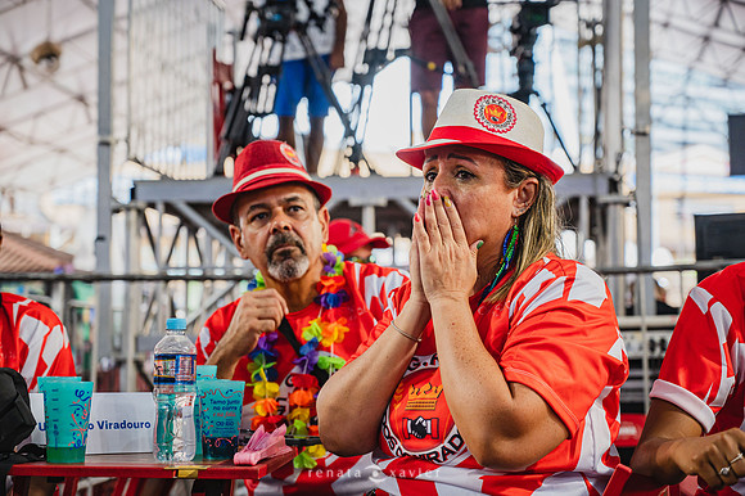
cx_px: 372
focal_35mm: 70
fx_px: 1448
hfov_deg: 28.9
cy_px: 248
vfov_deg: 19.4
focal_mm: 70
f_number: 4
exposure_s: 1/320
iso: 1000
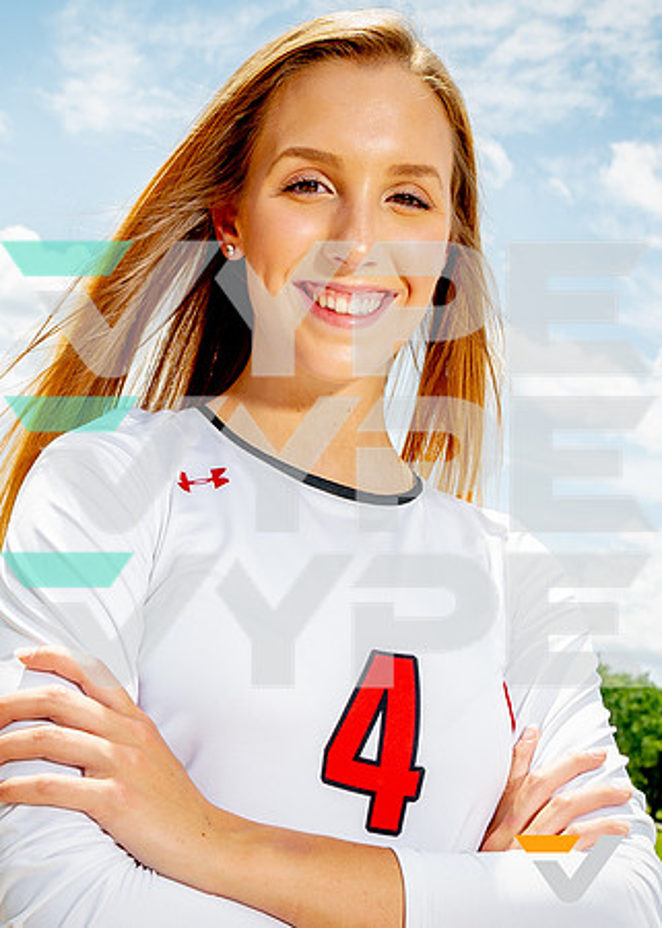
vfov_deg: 32.5
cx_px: 327
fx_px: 1589
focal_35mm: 60
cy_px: 552
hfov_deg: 23.5
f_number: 8
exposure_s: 1/125
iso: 100
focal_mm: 30
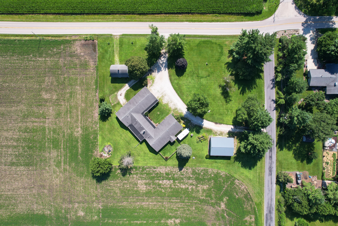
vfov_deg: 57.2
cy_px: 113
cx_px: 169
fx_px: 207
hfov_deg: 78.6
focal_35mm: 22
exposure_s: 1/1000
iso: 100
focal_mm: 8.38
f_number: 2.8
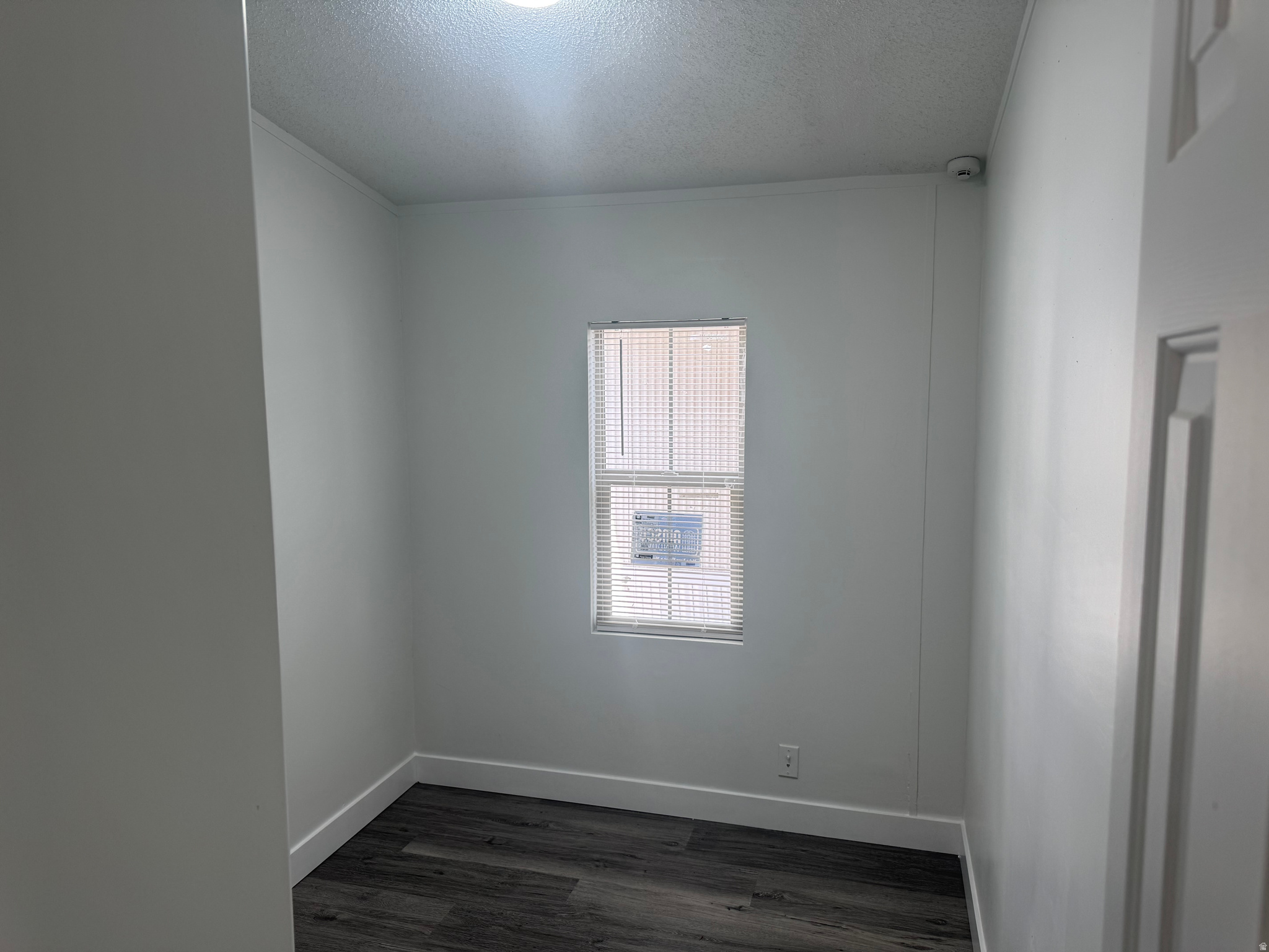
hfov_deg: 71.6
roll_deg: +0.2
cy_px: 476
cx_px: 634
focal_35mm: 24
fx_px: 880
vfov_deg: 56.8
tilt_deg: -6.8
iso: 80
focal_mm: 6.76
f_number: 1.78
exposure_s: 1/162
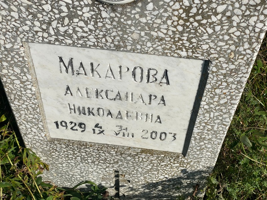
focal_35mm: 52
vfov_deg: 28.0
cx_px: 134
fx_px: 401
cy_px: 100
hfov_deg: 36.8
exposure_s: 1/2083
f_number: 2
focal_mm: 6
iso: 20
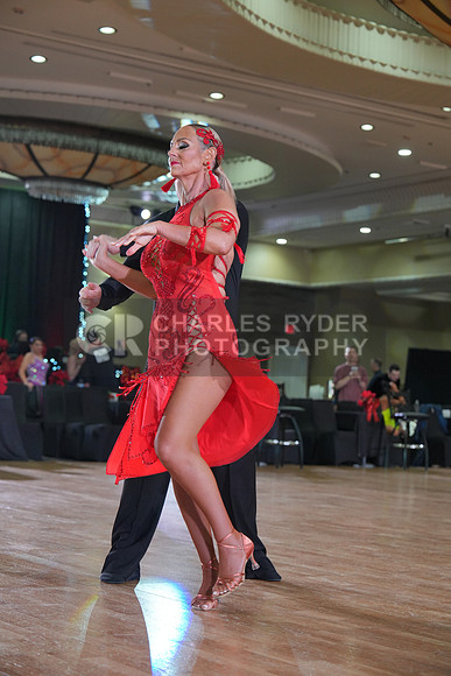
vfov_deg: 28.8
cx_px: 226
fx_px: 1315
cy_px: 338
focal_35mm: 70
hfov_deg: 19.5
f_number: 4
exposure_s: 1/400
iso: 1600
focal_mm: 70
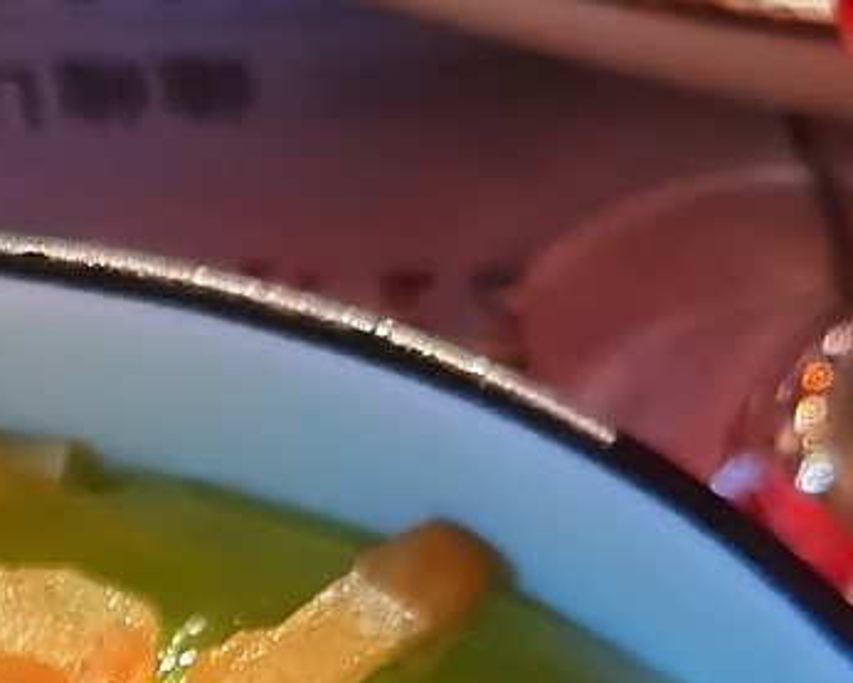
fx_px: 3283
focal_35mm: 130
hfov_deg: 14.1
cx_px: -330
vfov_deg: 10.9
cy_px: 1335
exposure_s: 1/100
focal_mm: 6.71
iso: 320
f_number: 1.9
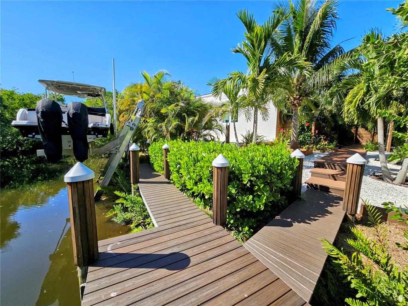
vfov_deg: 89.9
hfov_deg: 106.2
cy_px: 153
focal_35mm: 13
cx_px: 204
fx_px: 153
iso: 50
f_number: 2.2
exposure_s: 1/1365
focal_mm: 2.2
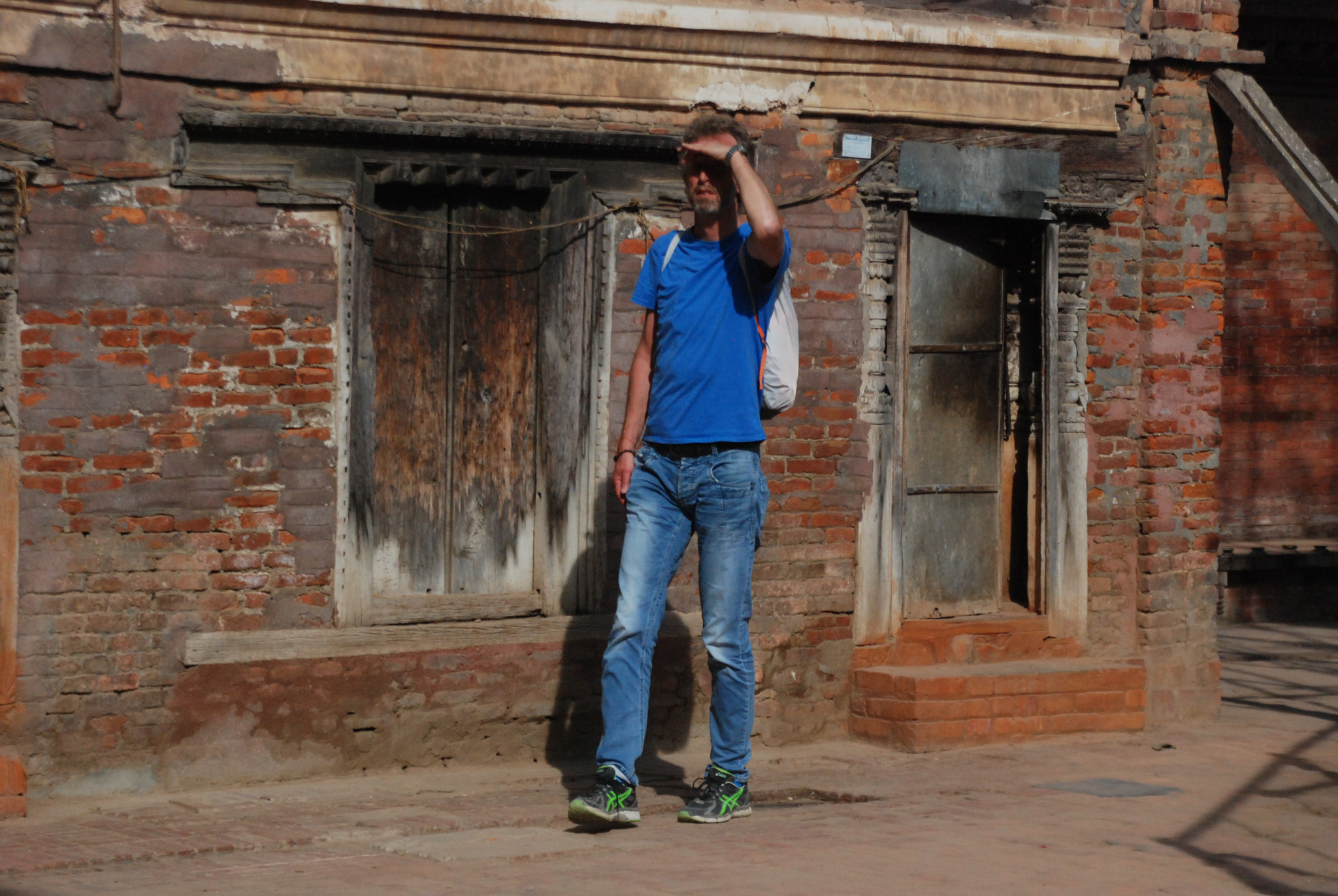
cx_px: 669
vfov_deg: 13.1
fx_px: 3907
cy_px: 448
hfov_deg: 19.4
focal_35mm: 105
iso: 1000
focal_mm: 70
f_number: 10
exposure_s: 1/1250
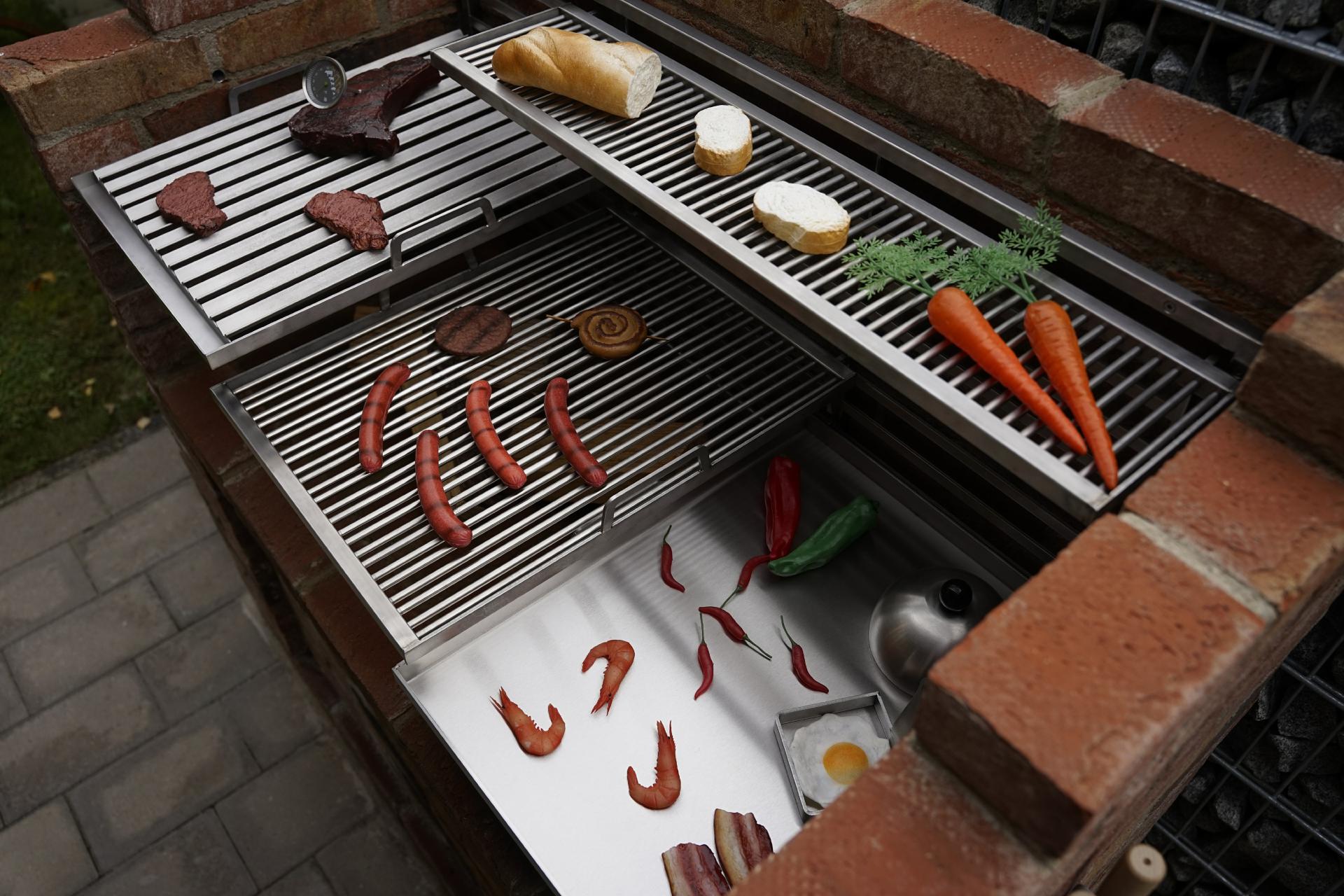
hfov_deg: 64.9
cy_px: 448
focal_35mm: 28
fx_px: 1056
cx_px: 672
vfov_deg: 46.0
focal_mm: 28.3
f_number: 3.5
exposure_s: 1/640
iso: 250
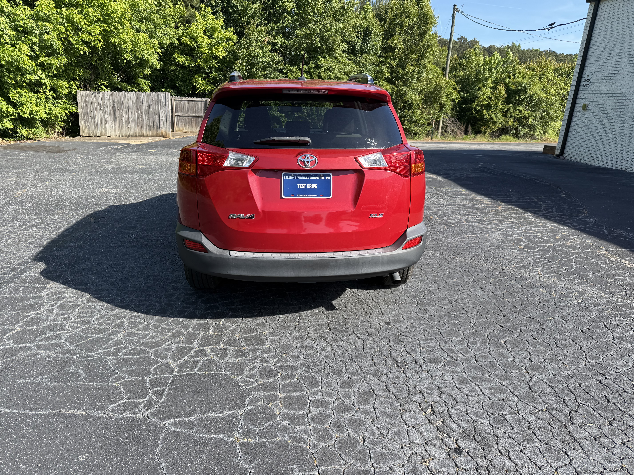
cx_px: 317
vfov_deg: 56.8
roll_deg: -4.1
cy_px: 238
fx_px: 440
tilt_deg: -16.5
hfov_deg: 71.6
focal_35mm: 24
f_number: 1.78
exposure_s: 1/1949
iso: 100
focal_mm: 6.76
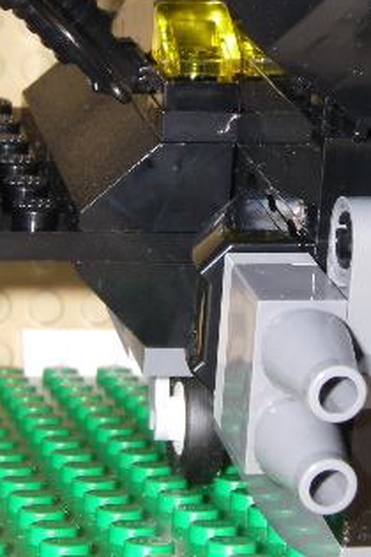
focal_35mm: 133
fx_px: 2056
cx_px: 154
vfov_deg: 15.4
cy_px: 189
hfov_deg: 10.3
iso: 80
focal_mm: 10.5
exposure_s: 1/60
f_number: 7.4
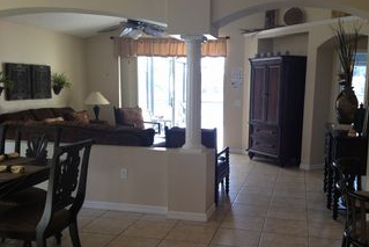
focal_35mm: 42
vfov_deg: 31.8
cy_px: 148
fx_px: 431
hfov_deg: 46.2
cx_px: 212
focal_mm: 4.28
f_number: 2.4
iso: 80
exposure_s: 1/60
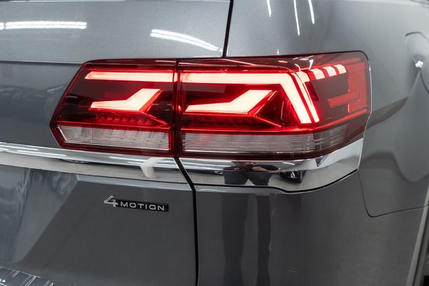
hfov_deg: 46.4
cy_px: 143
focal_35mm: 42
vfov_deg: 31.9
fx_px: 501
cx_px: 214
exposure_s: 1/40
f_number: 3.2
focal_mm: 28
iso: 200
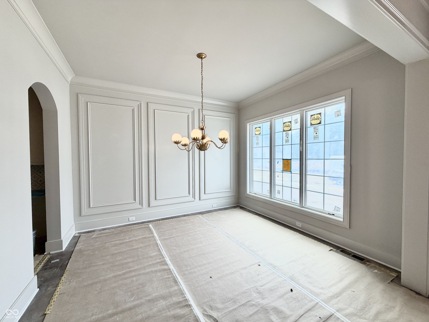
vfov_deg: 85.7
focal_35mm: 14
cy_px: 161
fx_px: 174
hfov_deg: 102.1
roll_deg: +0.2
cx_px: 214
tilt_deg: -2.1
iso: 80
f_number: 2.2
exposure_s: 1/120
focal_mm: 2.22
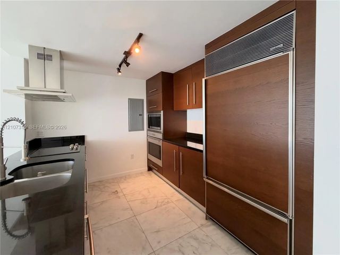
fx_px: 138
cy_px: 128
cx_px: 170
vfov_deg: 85.7
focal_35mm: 14
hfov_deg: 102.1
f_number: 2.2
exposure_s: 1/120
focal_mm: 2.22
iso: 200
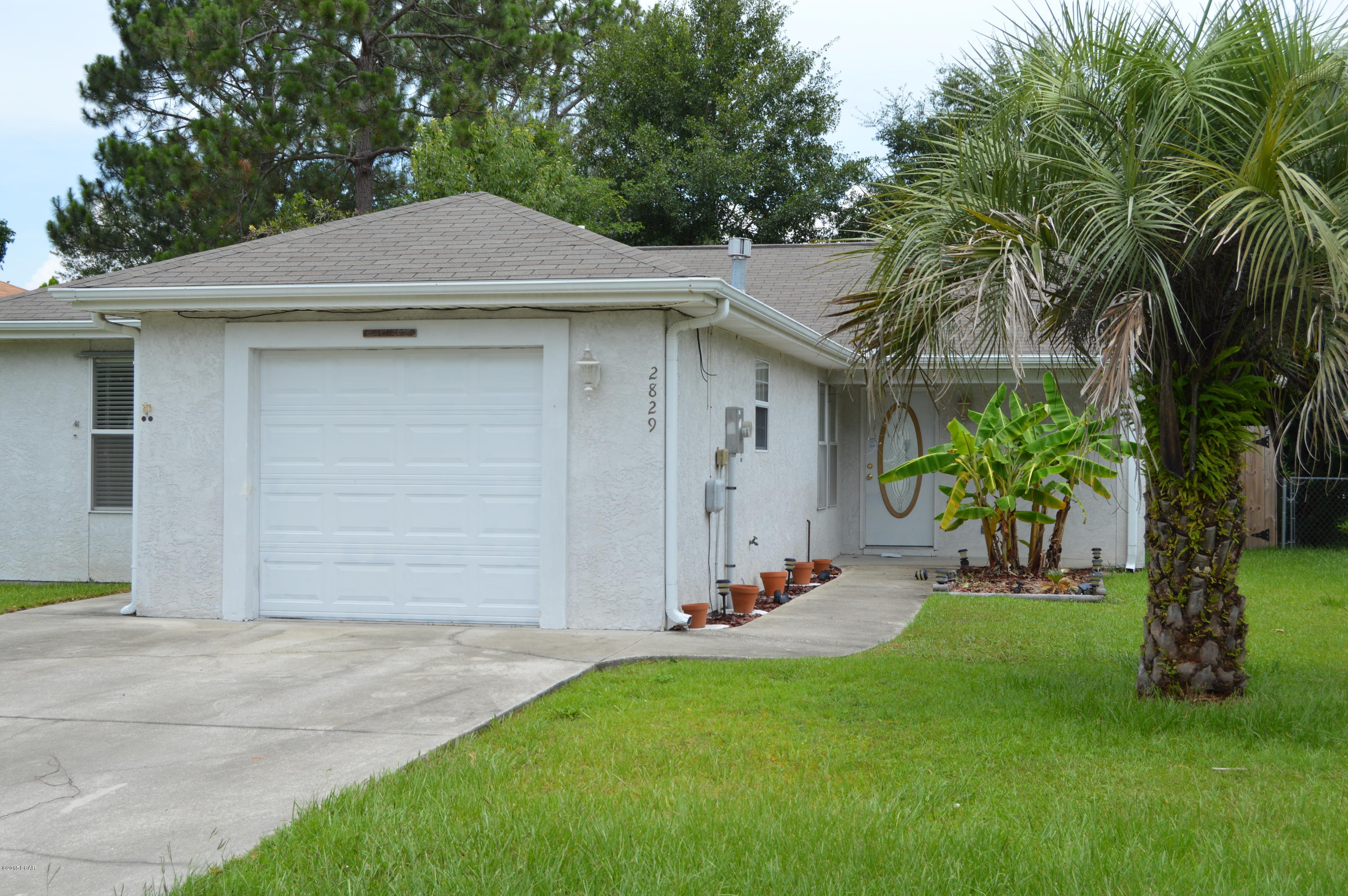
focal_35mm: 46
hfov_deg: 42.4
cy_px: 448
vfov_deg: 28.9
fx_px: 1739
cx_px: 674
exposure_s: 1/250
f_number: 8
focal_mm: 31
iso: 100
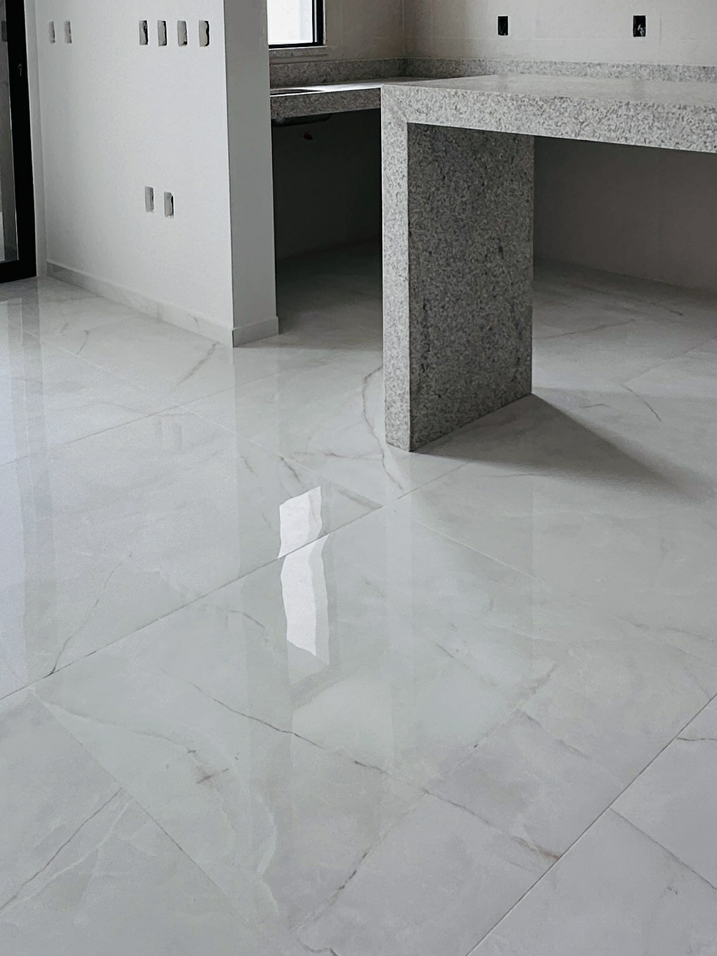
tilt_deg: -5.4
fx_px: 994
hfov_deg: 39.6
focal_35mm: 36
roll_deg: +0.0
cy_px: 113
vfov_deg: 46.8
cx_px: 394
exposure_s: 1/190
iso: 40
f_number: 2.2
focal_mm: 2.22
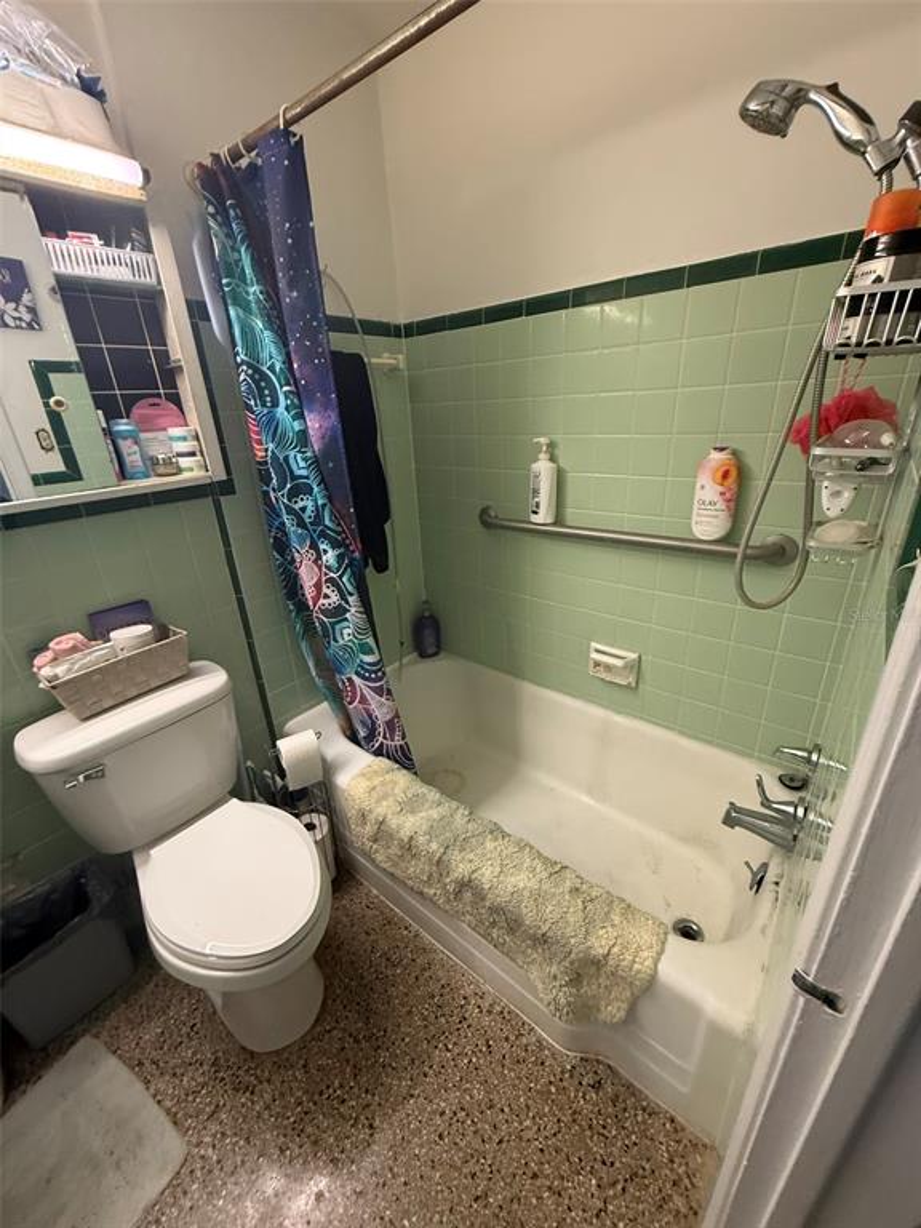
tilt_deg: -24.8
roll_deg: +0.7
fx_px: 497
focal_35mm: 14
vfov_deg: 102.1
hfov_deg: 85.7
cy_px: 614
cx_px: 460
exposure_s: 1/60
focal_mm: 2.22
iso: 400
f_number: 2.2
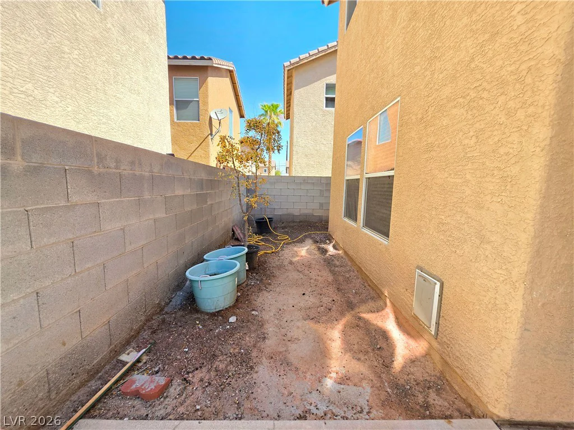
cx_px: 287
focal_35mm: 13
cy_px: 215
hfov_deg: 106.2
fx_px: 216
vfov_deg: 89.9
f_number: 1.9
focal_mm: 2.2
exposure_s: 1/556
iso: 40
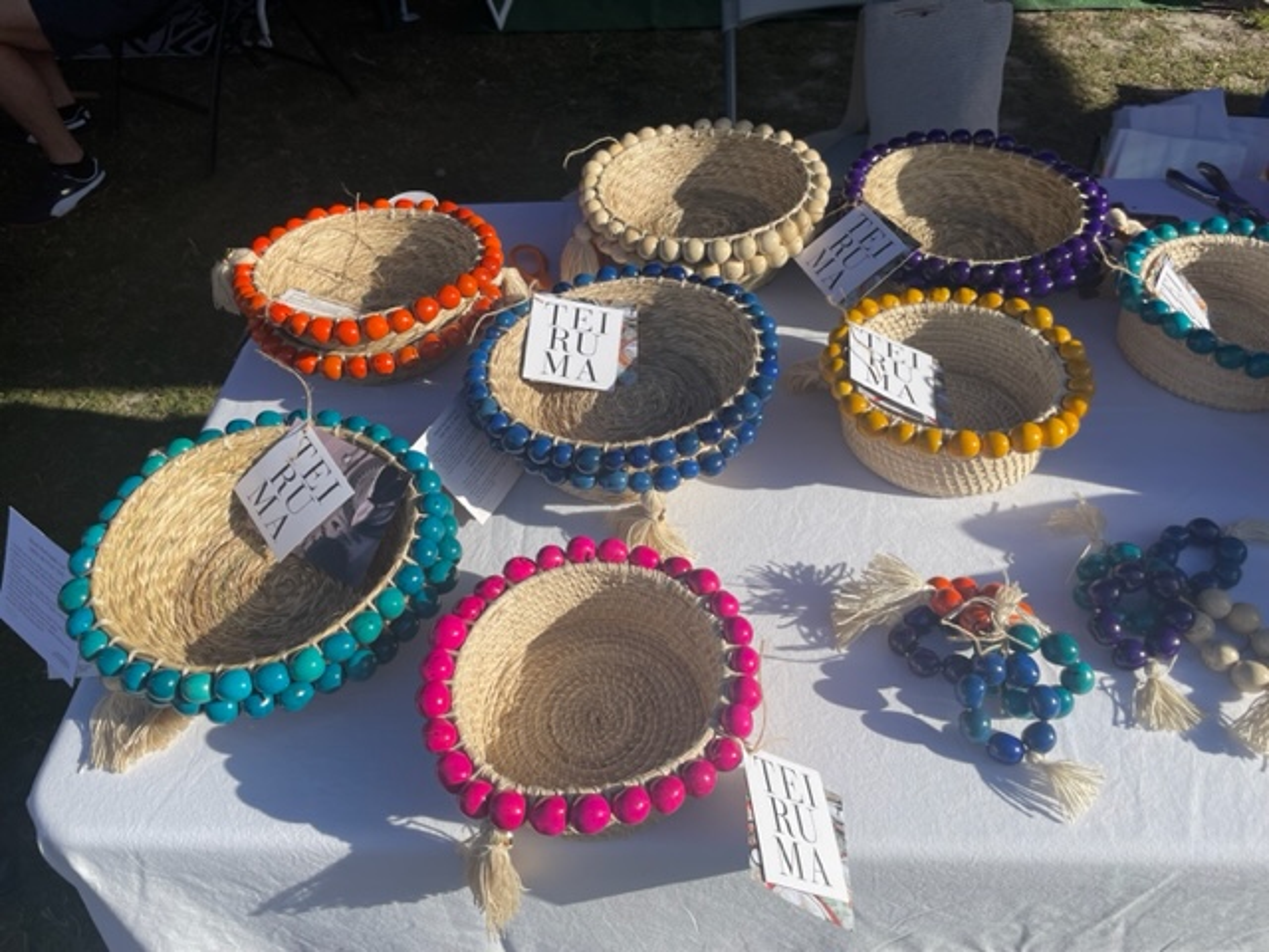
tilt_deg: -46.3
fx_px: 953
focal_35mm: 26
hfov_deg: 67.3
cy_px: 476
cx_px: 634
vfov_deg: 53.1
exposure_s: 1/3610
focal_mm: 4.2
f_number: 1.6
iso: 32
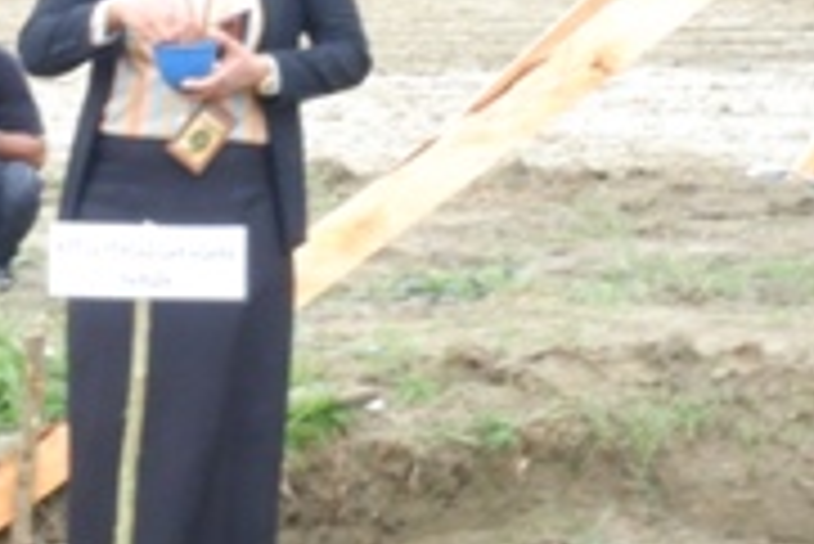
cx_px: -117
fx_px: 2942
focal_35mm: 130
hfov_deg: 15.3
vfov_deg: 10.4
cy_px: -70
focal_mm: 15
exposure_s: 1/25
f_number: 20
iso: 1250
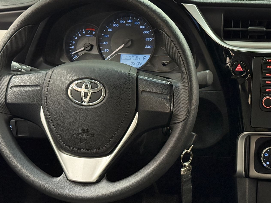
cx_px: 178
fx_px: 572
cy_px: 91
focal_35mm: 73
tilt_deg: -16.4
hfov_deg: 26.5
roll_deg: -0.3
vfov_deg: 20.2
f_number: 1.78
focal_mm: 6.76
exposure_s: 1/30
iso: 500
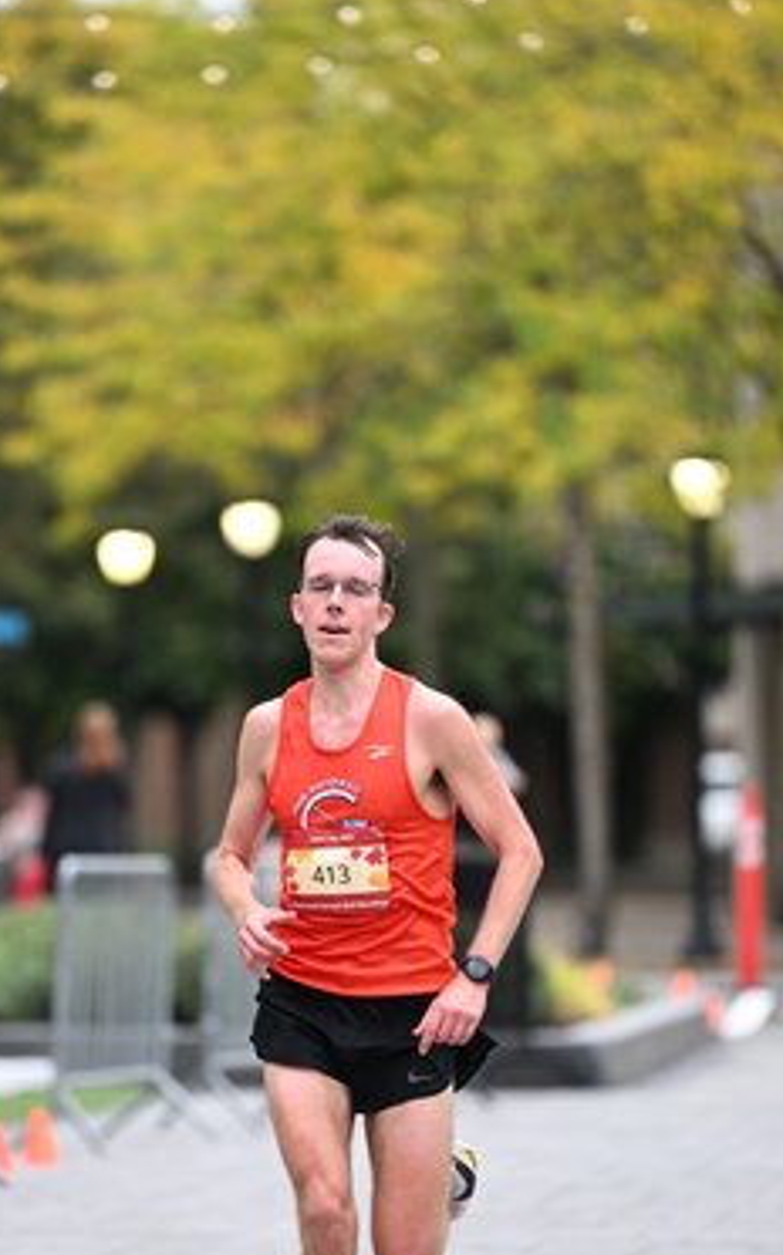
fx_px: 10054
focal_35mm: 294
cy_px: 776
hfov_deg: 4.5
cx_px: 326
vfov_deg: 7.1
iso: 1600
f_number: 2.8
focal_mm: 195
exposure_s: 1/800
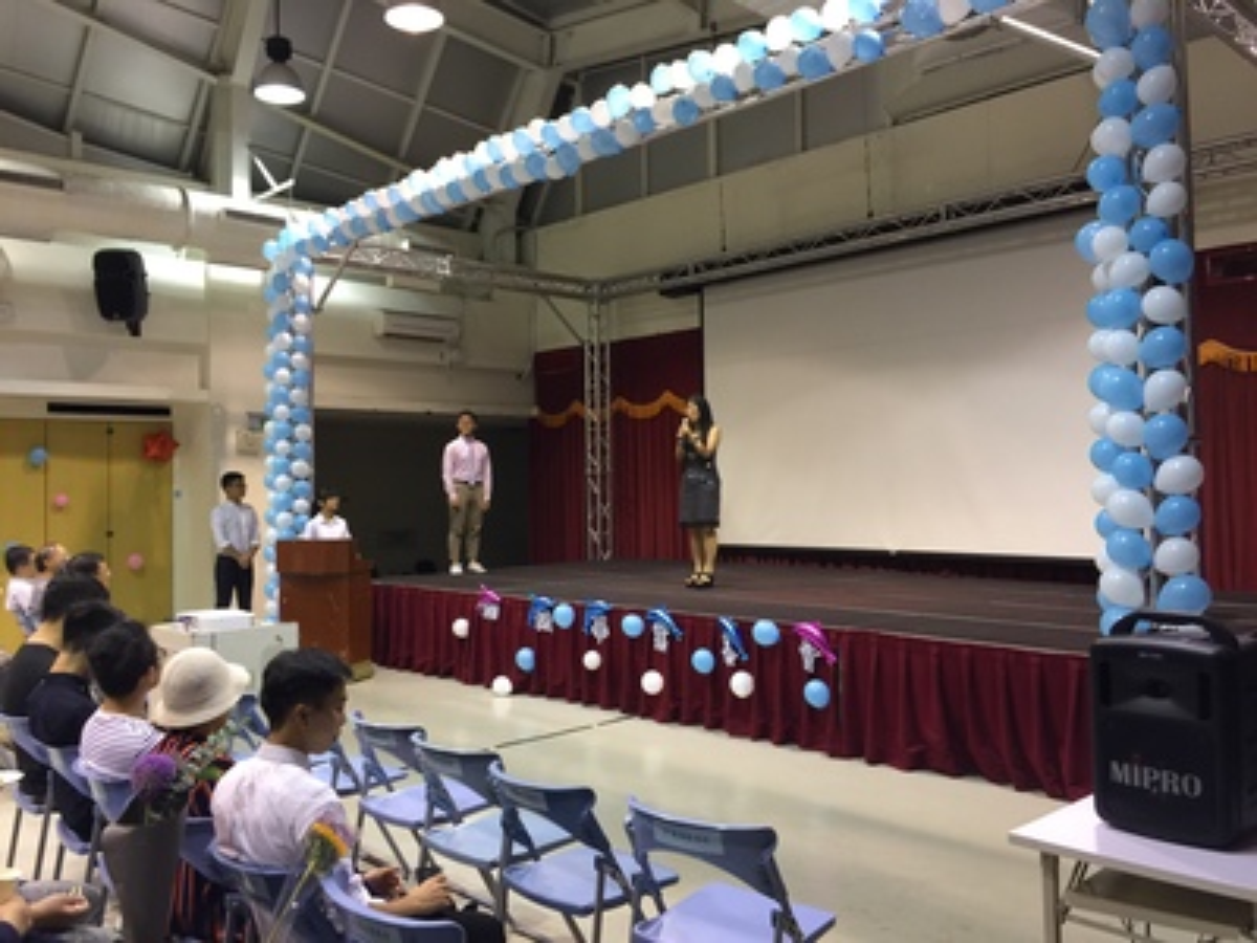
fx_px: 1053
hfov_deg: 61.7
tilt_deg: +1.4
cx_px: 628
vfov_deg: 48.2
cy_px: 472
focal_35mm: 29
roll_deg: -0.1
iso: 50
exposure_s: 1/15
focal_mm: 4.15
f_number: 2.2
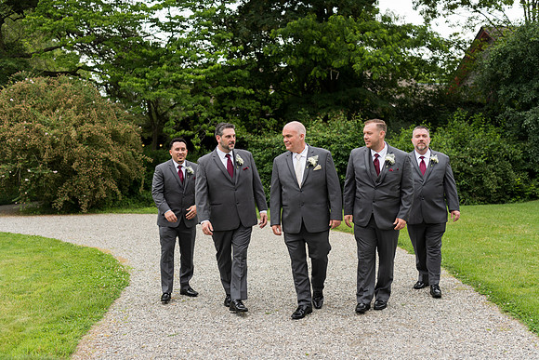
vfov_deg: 29.3
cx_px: 270
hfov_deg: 42.7
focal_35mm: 46
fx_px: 689
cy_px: 180
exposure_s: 1/500
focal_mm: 46
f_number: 2.8
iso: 110
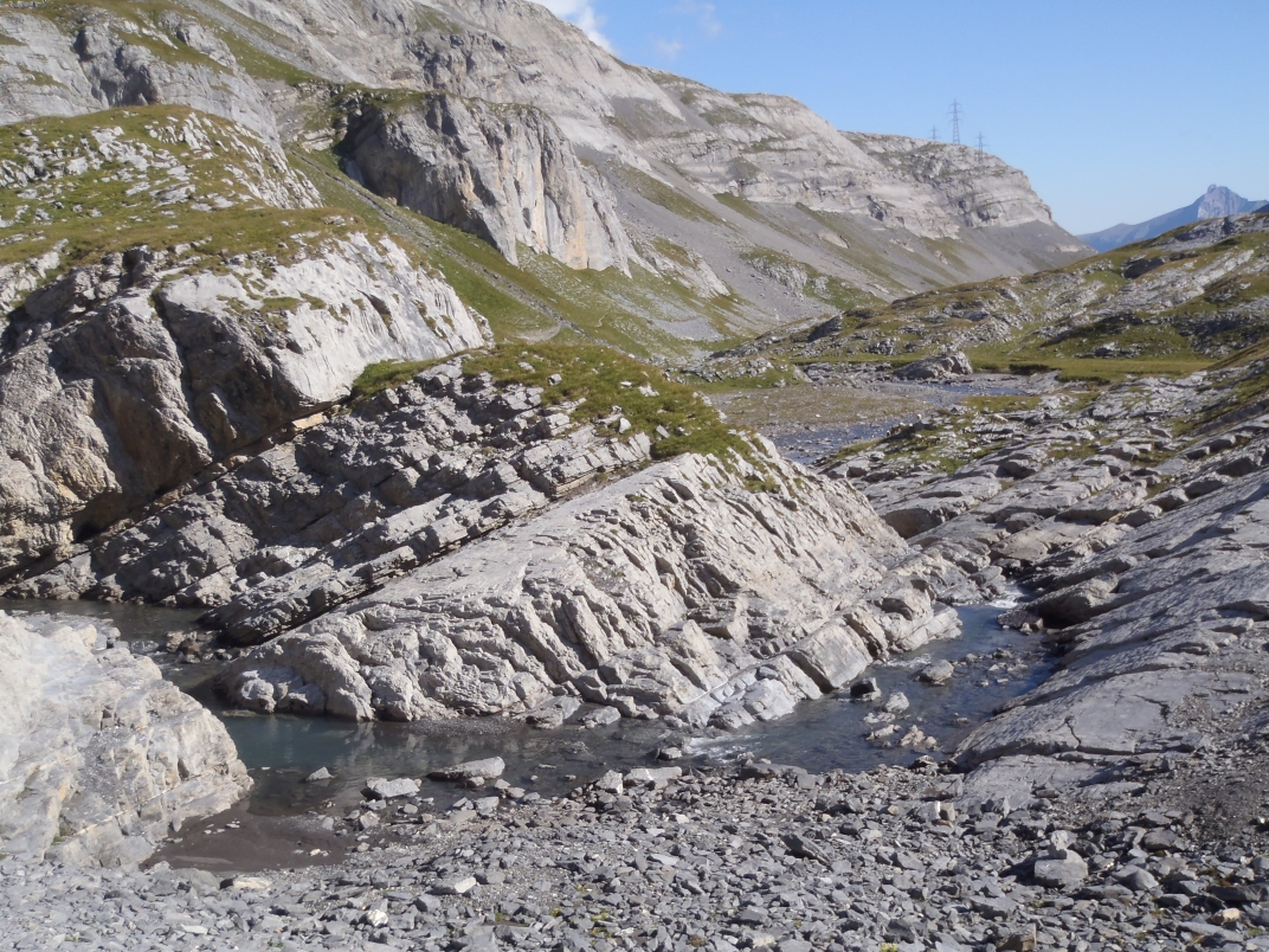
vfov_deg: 34.3
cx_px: 634
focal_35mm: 42
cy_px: 476
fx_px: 1540
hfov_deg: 44.8
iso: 80
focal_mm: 7.57
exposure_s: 1/320
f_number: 5
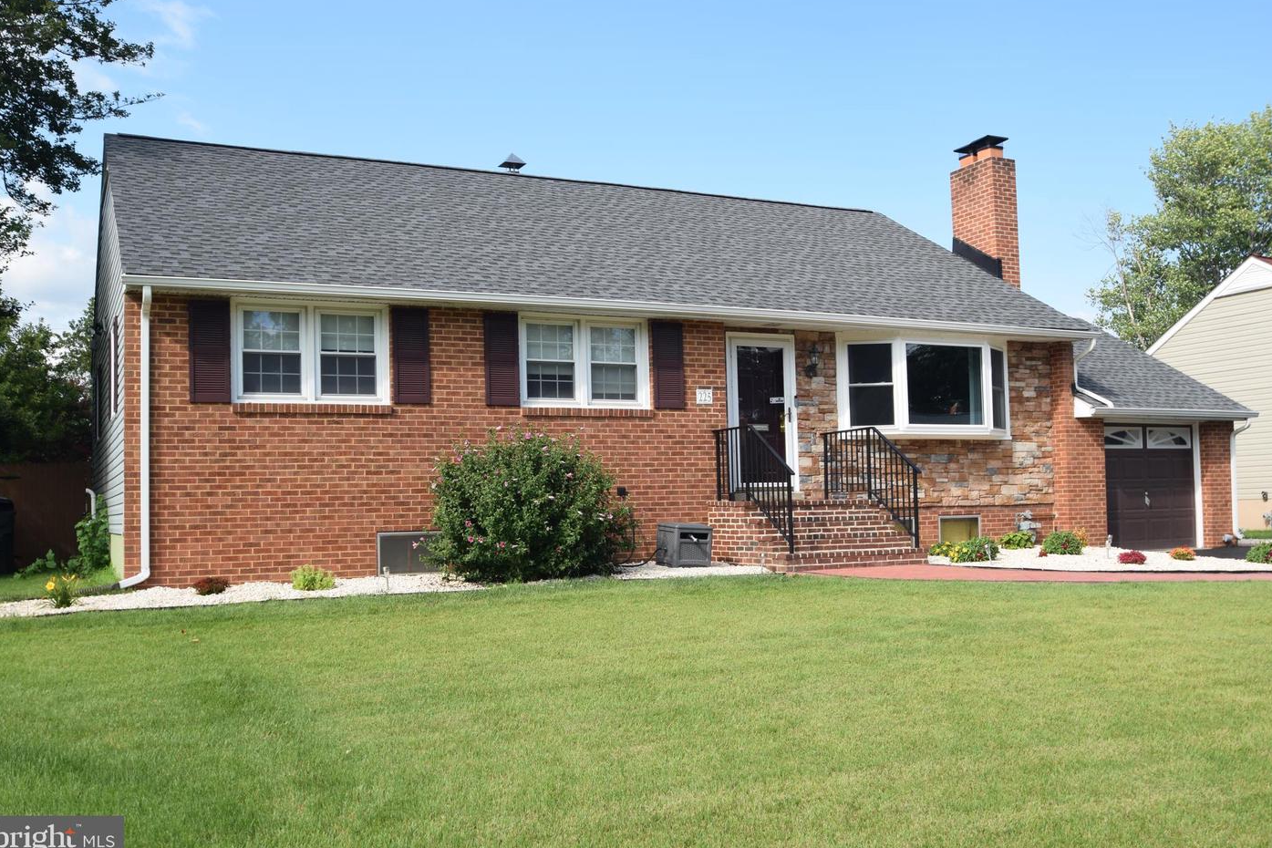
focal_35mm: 33
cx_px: 638
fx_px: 1149
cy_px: 425
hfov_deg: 57.9
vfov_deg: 40.5
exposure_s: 1/250
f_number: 8
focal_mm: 21
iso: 200
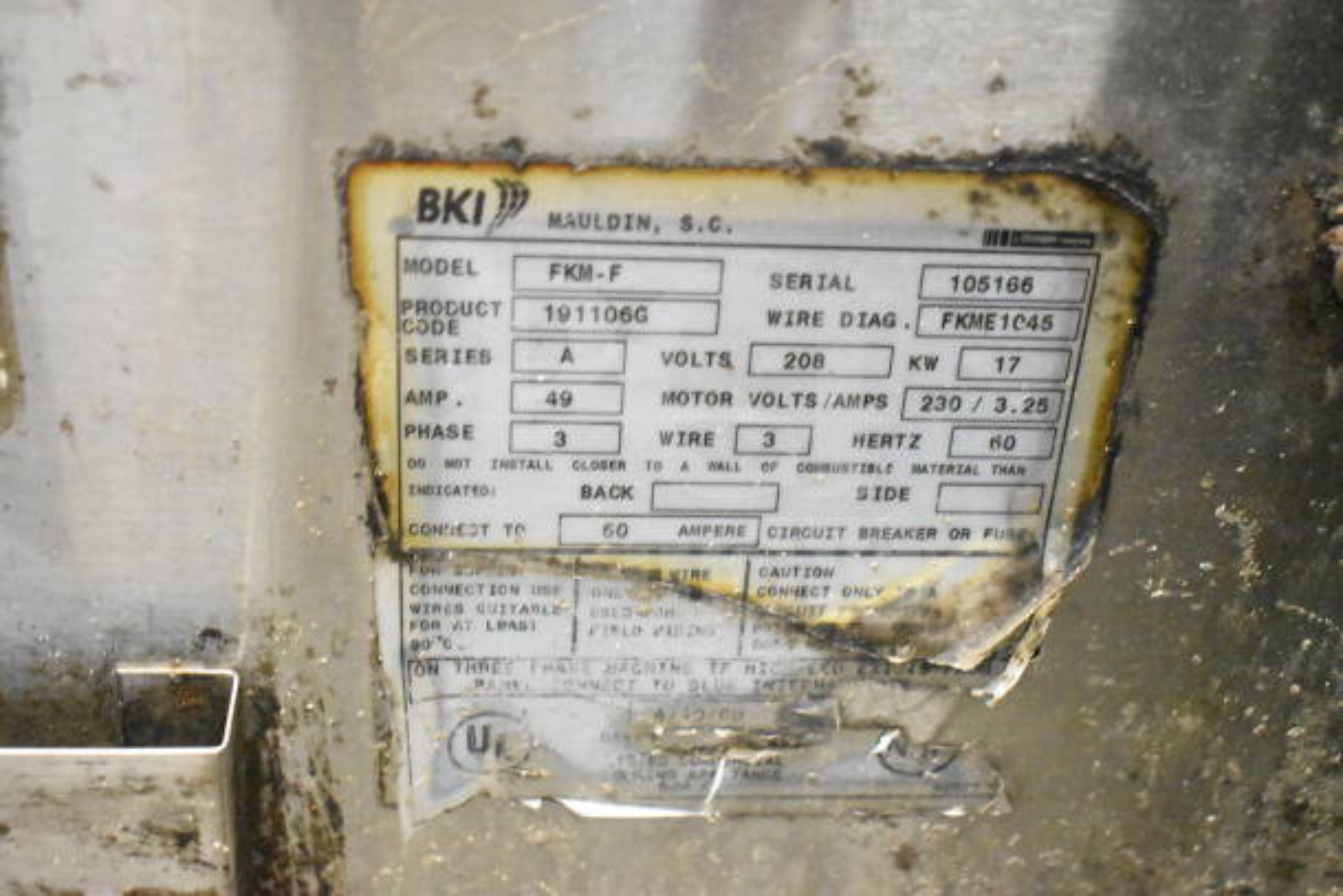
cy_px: 448
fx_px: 2015
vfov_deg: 25.1
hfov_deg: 36.9
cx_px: 672
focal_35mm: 54
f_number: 4.8
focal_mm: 36
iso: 18000
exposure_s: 1/60
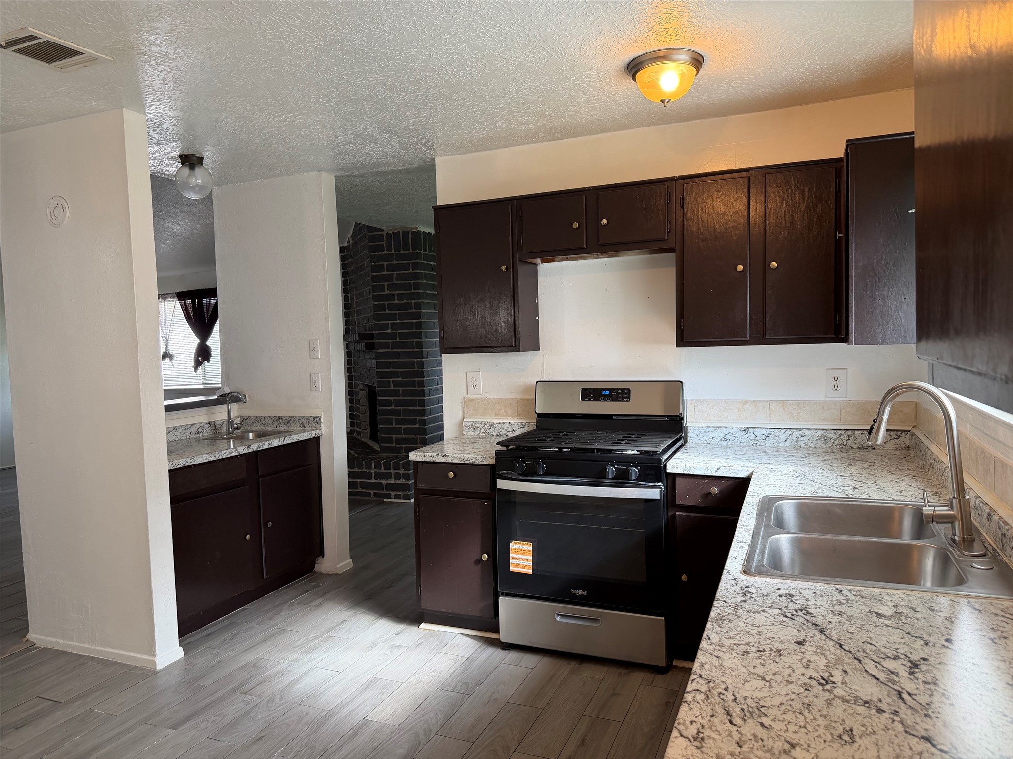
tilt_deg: -3.5
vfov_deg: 56.8
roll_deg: +2.1
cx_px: 506
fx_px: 702
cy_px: 380
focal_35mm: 24
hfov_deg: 71.6
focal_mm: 6.76
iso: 200
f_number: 1.78
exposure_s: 1/120
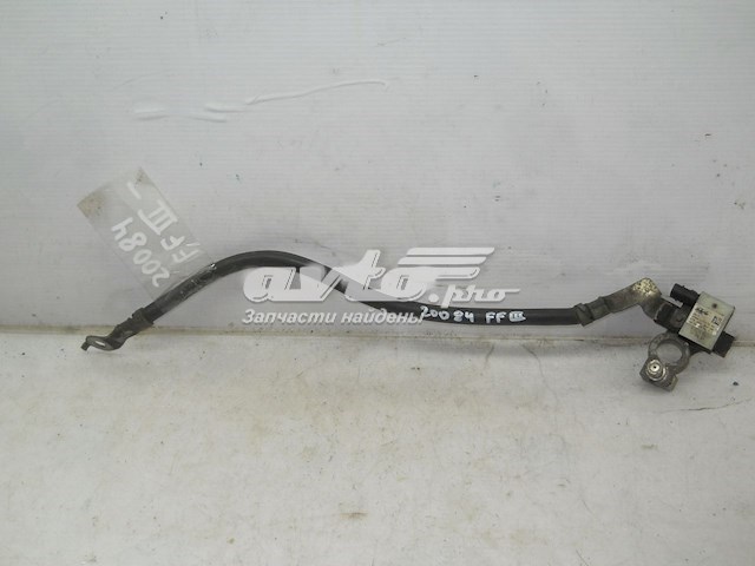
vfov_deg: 35.1
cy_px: 283
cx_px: 378
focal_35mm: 41
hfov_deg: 45.8
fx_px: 894
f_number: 3.1
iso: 80
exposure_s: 1/50
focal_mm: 6.72
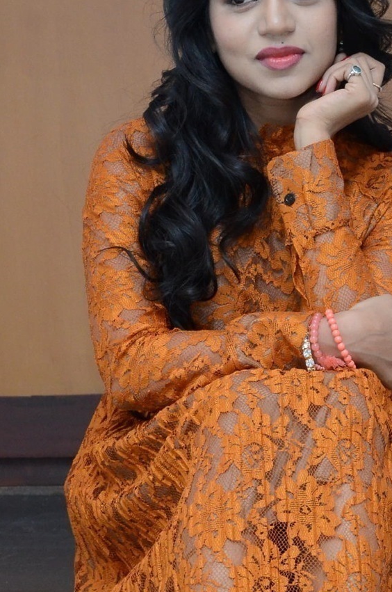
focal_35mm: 166
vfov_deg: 12.4
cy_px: 463
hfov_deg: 8.2
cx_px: 249
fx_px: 2722
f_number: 5.6
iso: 2500
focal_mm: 52
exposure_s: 1/125
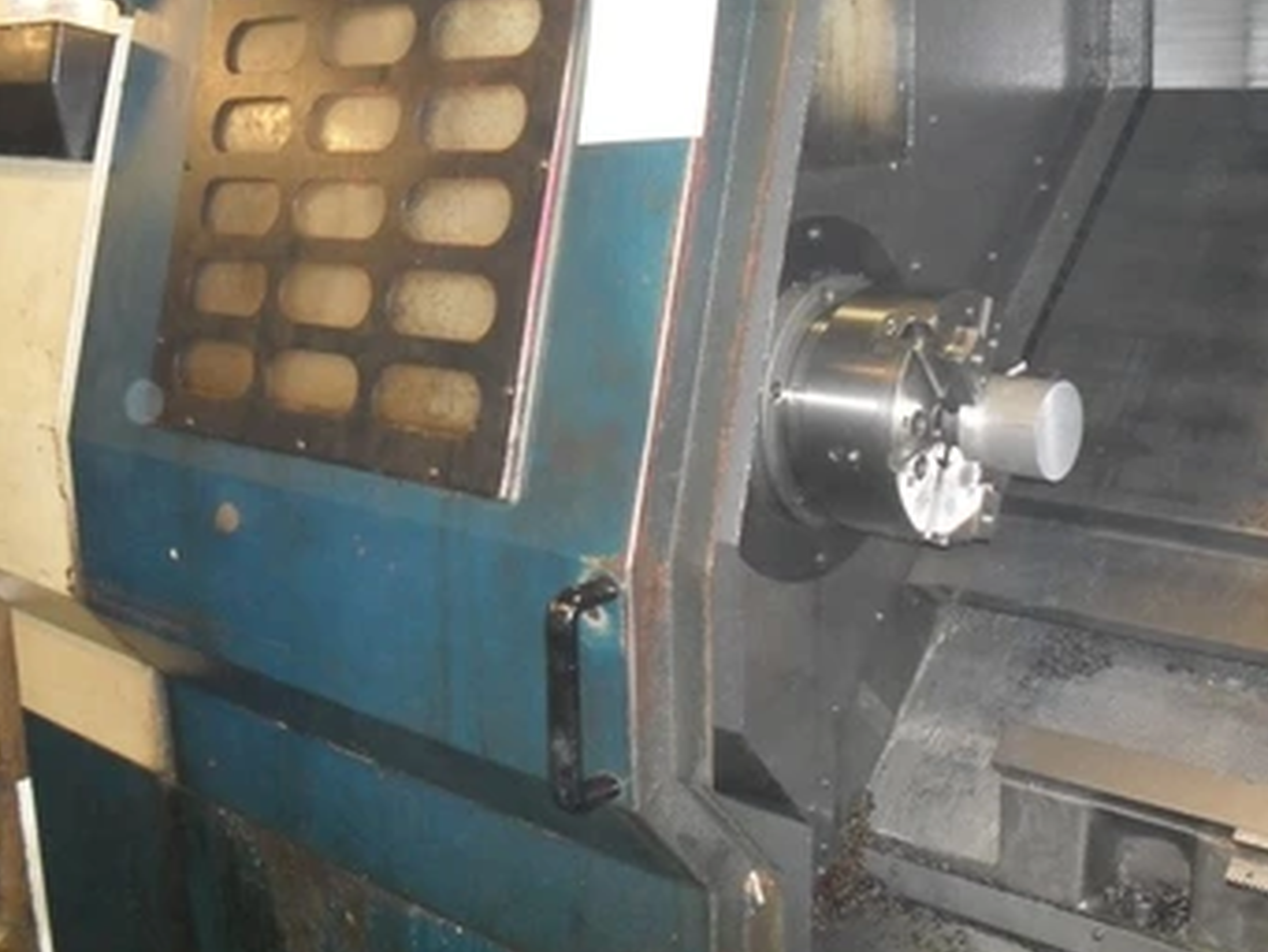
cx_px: 677
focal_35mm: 41
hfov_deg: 45.7
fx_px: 1502
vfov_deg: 35.1
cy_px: 435
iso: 240
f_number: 3.2
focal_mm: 6.3
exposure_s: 1/45
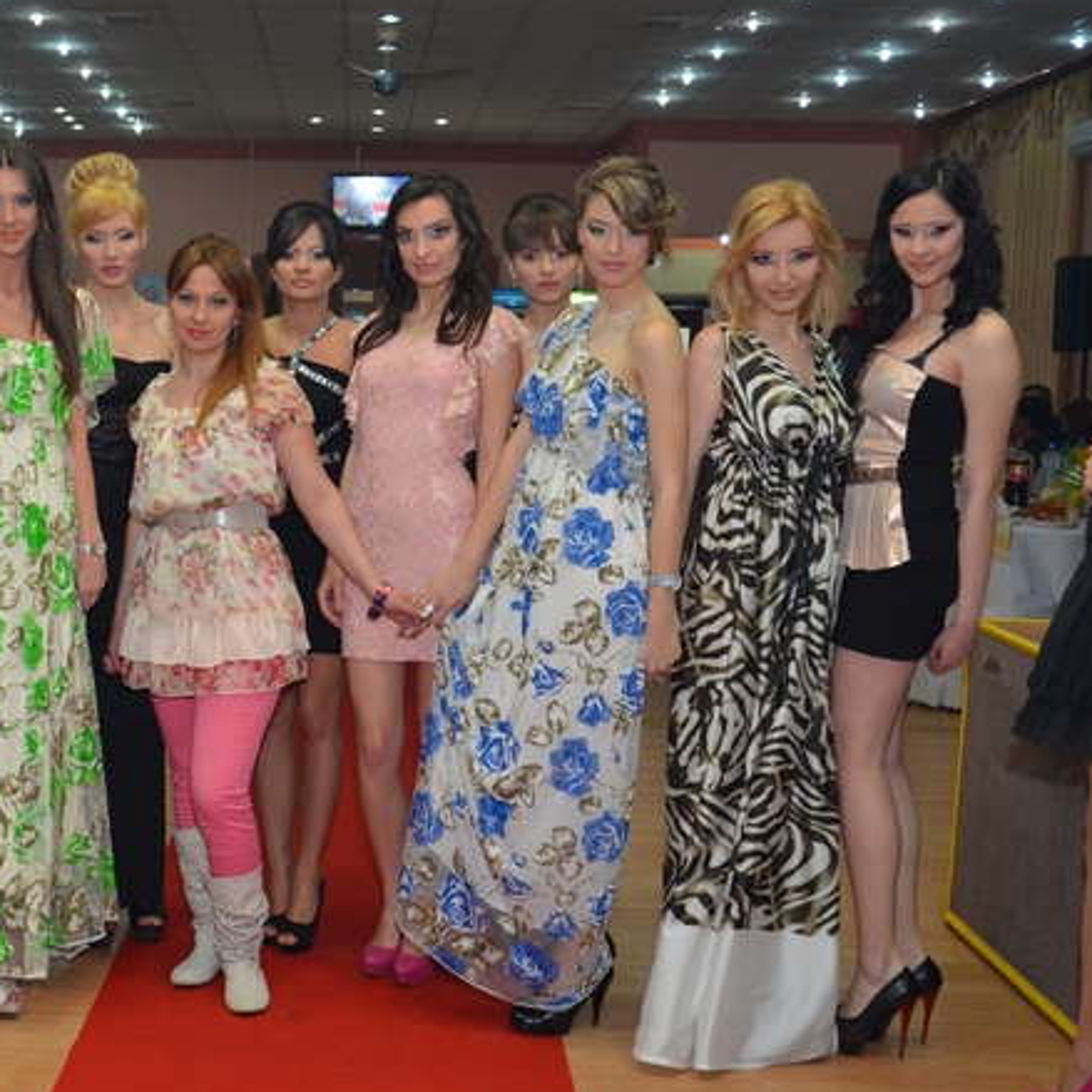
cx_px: 195
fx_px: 1785
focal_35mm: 50
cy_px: 557
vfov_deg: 34.0
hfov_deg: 32.9
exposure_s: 1/100
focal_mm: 22
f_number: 3.8
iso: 1000
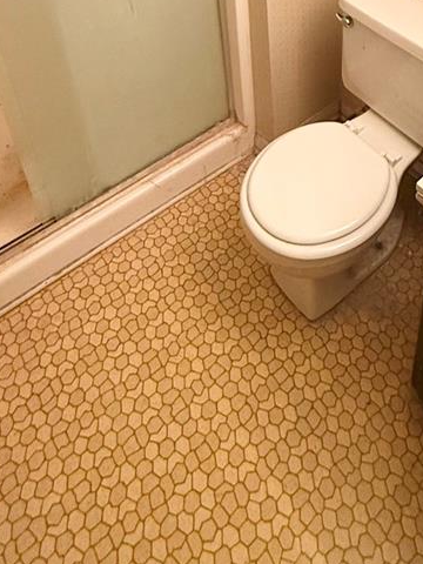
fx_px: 570
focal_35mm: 35
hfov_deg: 39.8
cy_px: -62
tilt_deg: -27.1
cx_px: 308
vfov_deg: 41.4
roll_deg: +0.2
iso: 400
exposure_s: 1/60
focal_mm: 2.22
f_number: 2.2
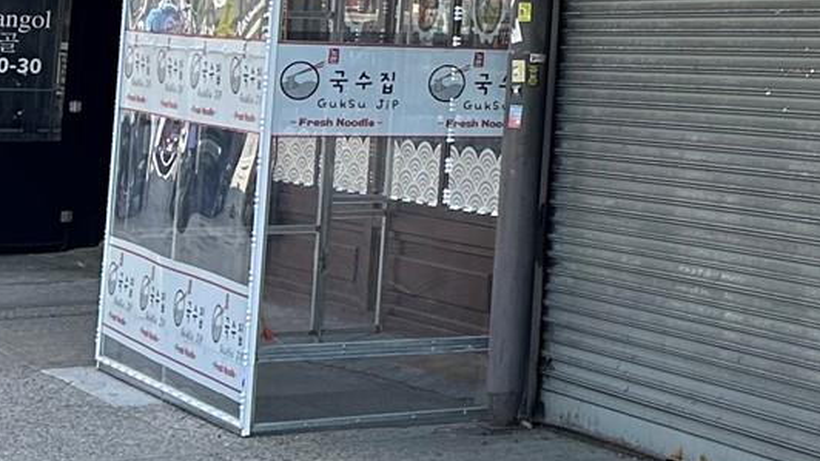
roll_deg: -1.5
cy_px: -188
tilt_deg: +5.8
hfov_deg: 17.8
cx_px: 1184
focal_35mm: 109
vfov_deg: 10.8
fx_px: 2370
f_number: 1.5
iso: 50
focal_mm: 5.7
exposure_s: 1/797
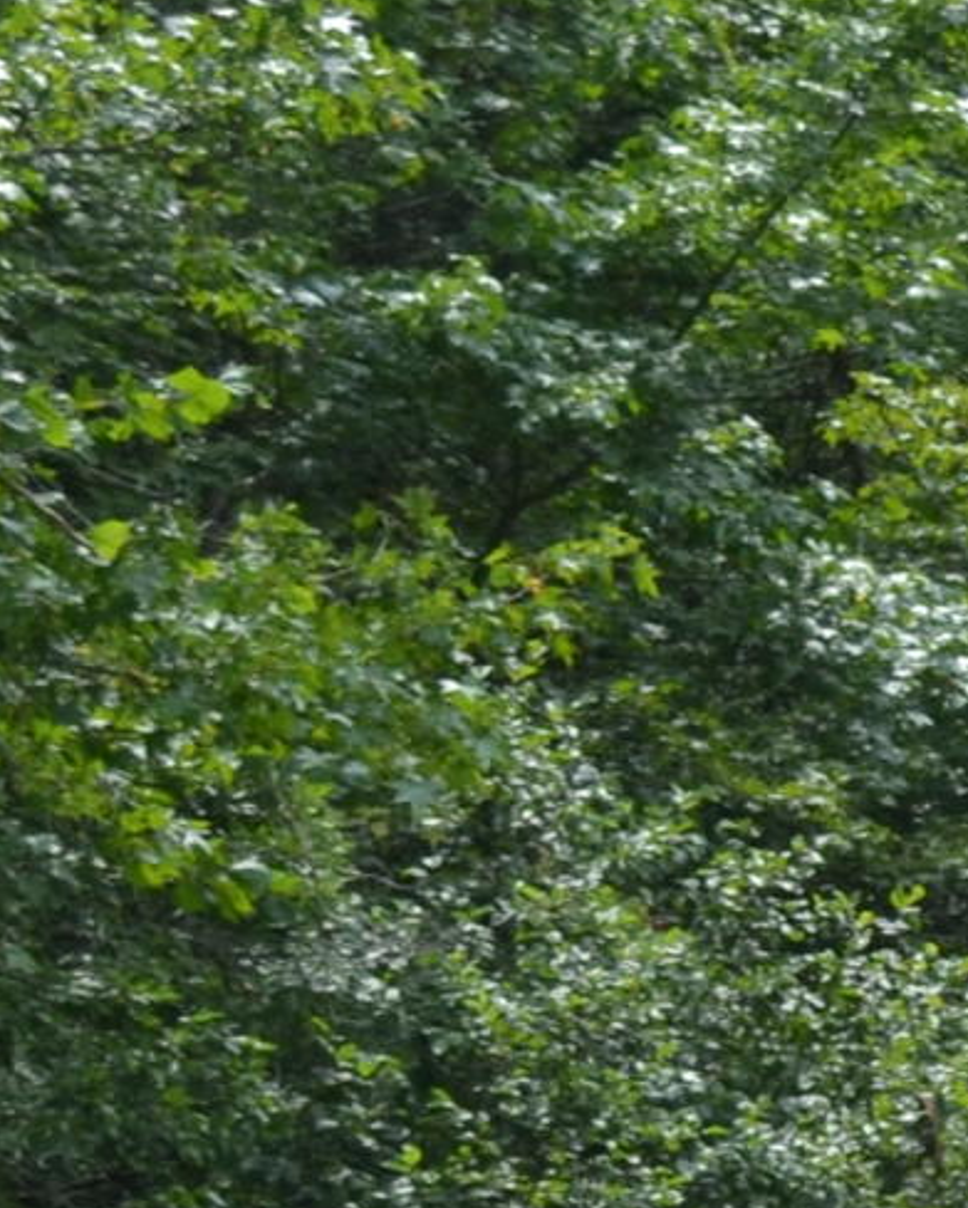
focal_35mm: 294
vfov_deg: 6.5
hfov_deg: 5.0
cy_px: 1973
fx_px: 10519
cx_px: 3035
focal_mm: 34
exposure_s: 1/200
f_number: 7.1
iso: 100
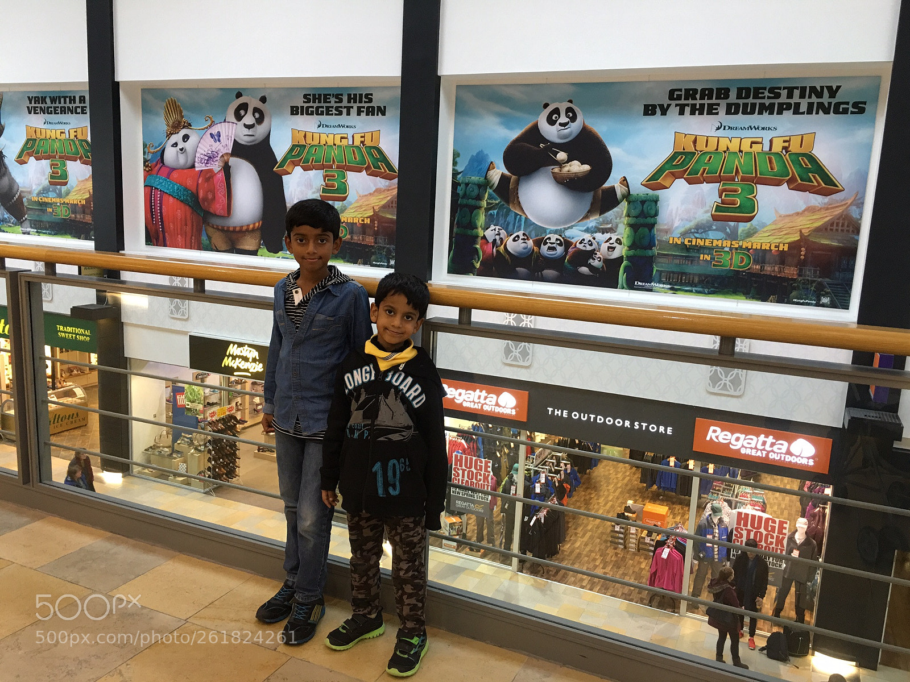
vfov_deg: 48.2
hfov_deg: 61.7
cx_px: 455
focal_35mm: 29
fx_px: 762
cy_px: 341
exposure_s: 1/17
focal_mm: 4.15
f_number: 2.2
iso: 50
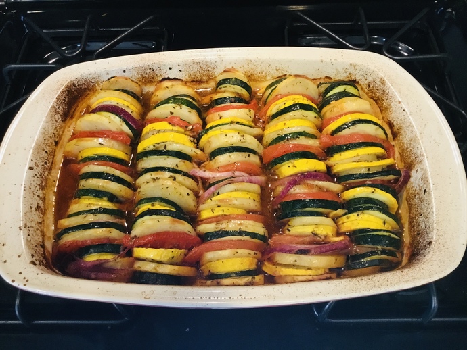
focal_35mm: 31
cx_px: 234
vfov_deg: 45.5
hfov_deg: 58.3
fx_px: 418
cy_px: 175
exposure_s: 1/30
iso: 200
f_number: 2.4
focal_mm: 3.3
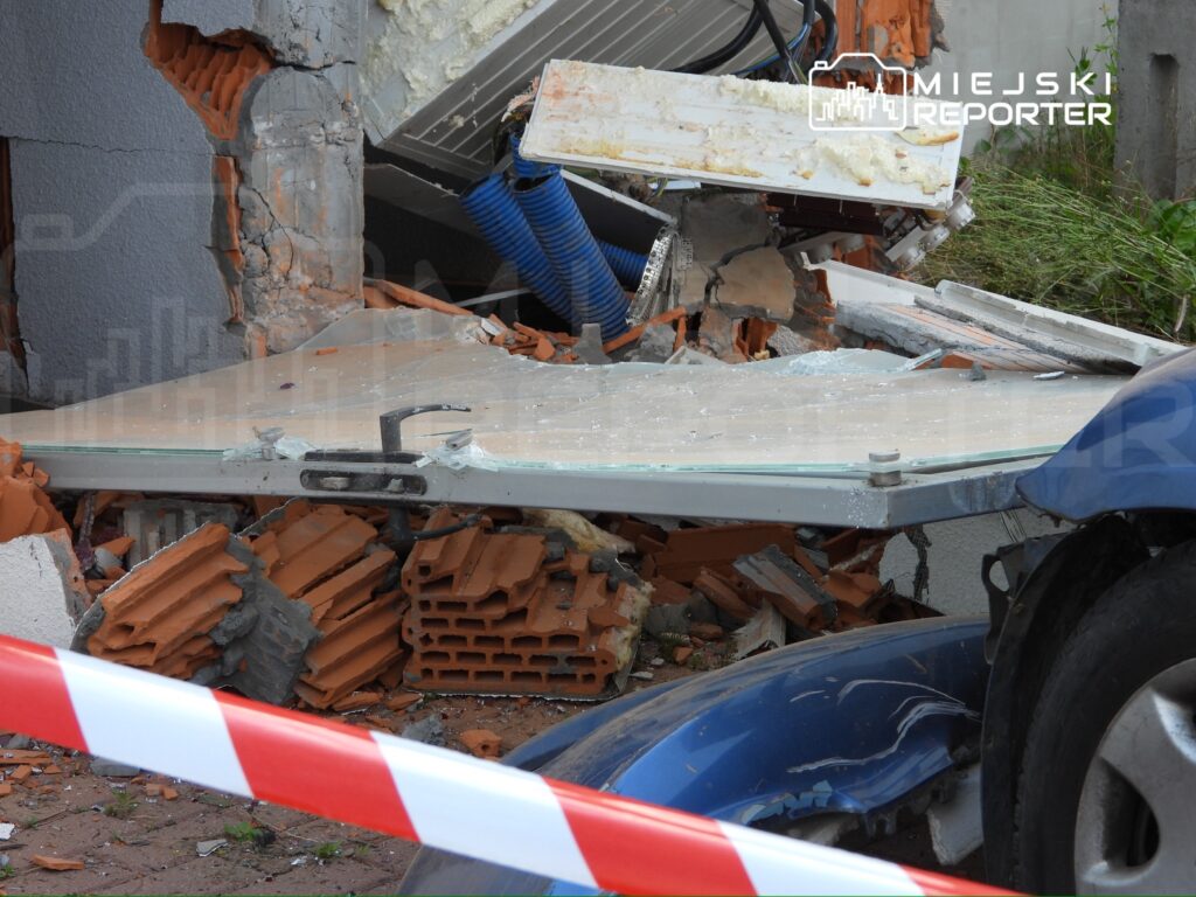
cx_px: 598
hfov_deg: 17.1
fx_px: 3973
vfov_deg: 12.9
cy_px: 448
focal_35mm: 115
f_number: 4
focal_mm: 20.7
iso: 100
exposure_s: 1/160
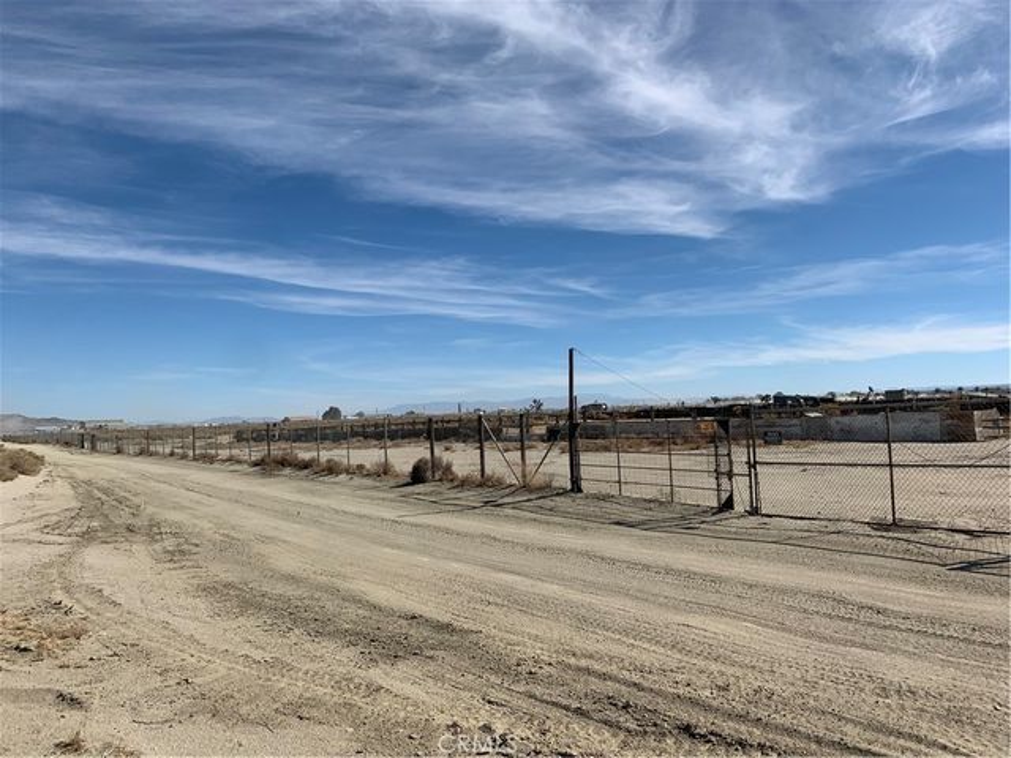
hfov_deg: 67.3
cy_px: 379
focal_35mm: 26
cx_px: 506
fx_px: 759
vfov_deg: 53.1
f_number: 1.8
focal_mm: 4.25
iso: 25
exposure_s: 1/4274
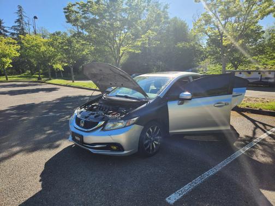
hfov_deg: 73.9
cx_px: 138
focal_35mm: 23
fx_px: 183
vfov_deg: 58.9
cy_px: 103
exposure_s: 1/1008
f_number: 1.8
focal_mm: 5.4
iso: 20
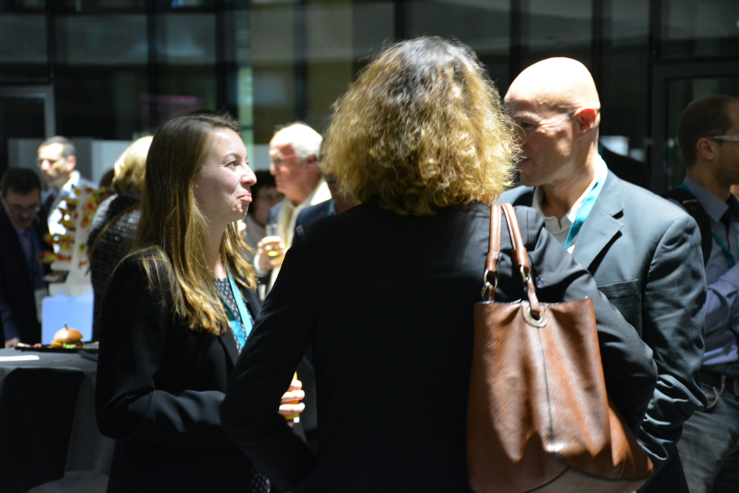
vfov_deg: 13.0
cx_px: 370
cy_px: 246
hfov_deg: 19.5
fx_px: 2156
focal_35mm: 105
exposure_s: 1/15
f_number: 5
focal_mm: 70
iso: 3200
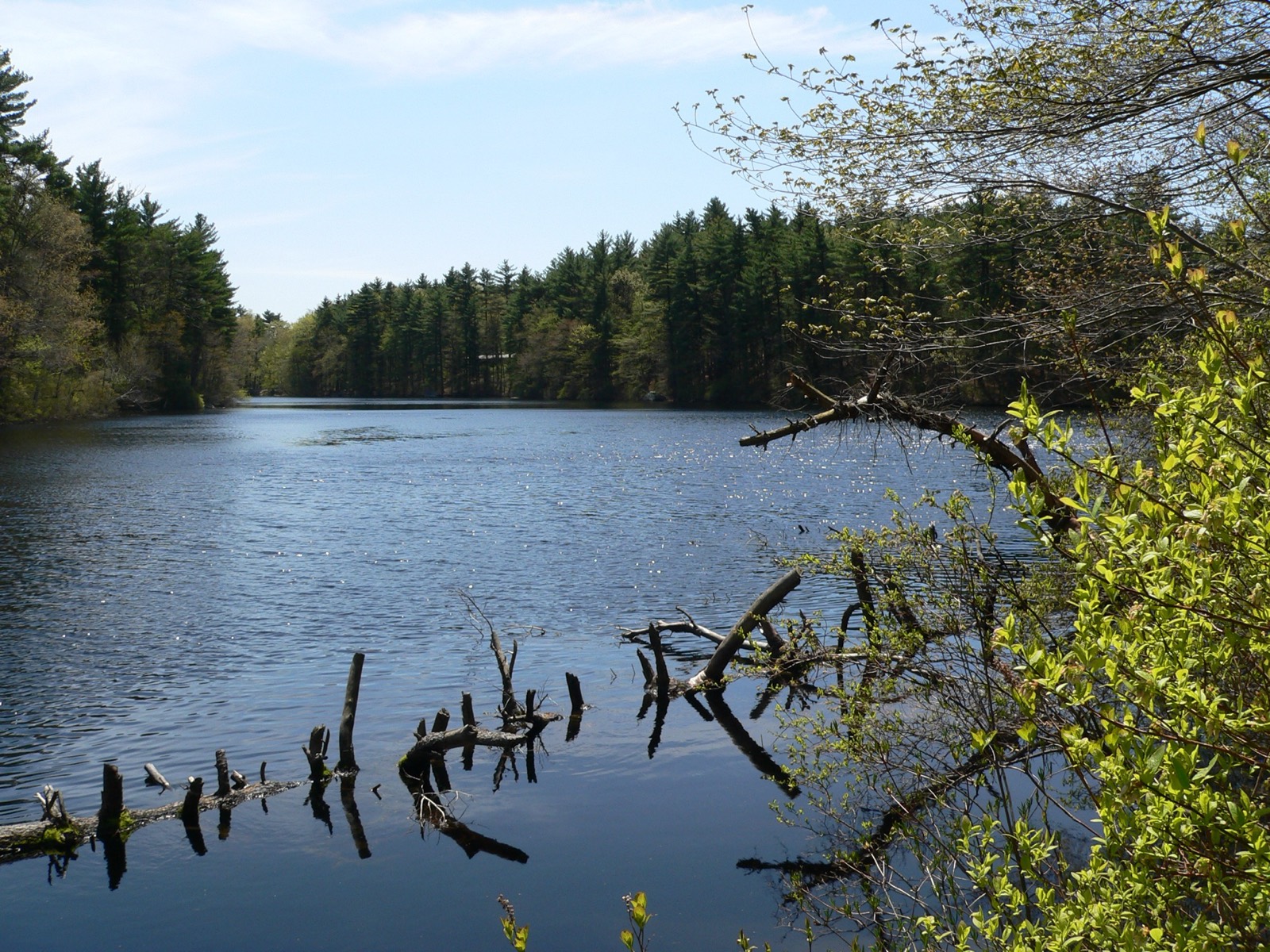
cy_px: 476
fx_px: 1321
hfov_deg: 51.4
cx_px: 635
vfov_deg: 39.7
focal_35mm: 36
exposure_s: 1/500
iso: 80
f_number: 4.6
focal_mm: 6
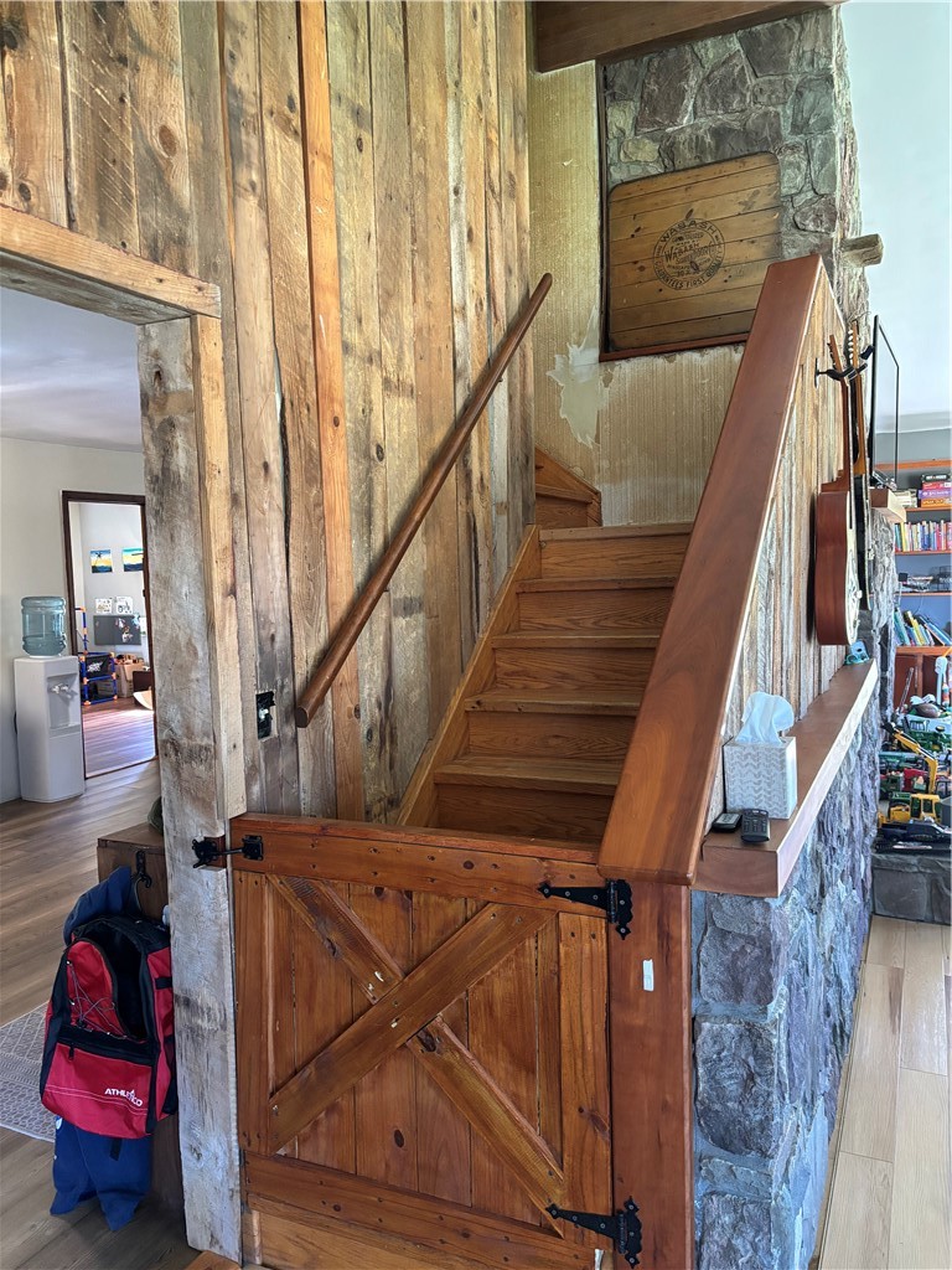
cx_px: 476
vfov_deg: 67.3
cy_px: 635
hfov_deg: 53.1
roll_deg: +1.4
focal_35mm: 26
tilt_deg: -4.5
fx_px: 953
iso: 500
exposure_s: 1/60
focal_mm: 5.96
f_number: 1.6
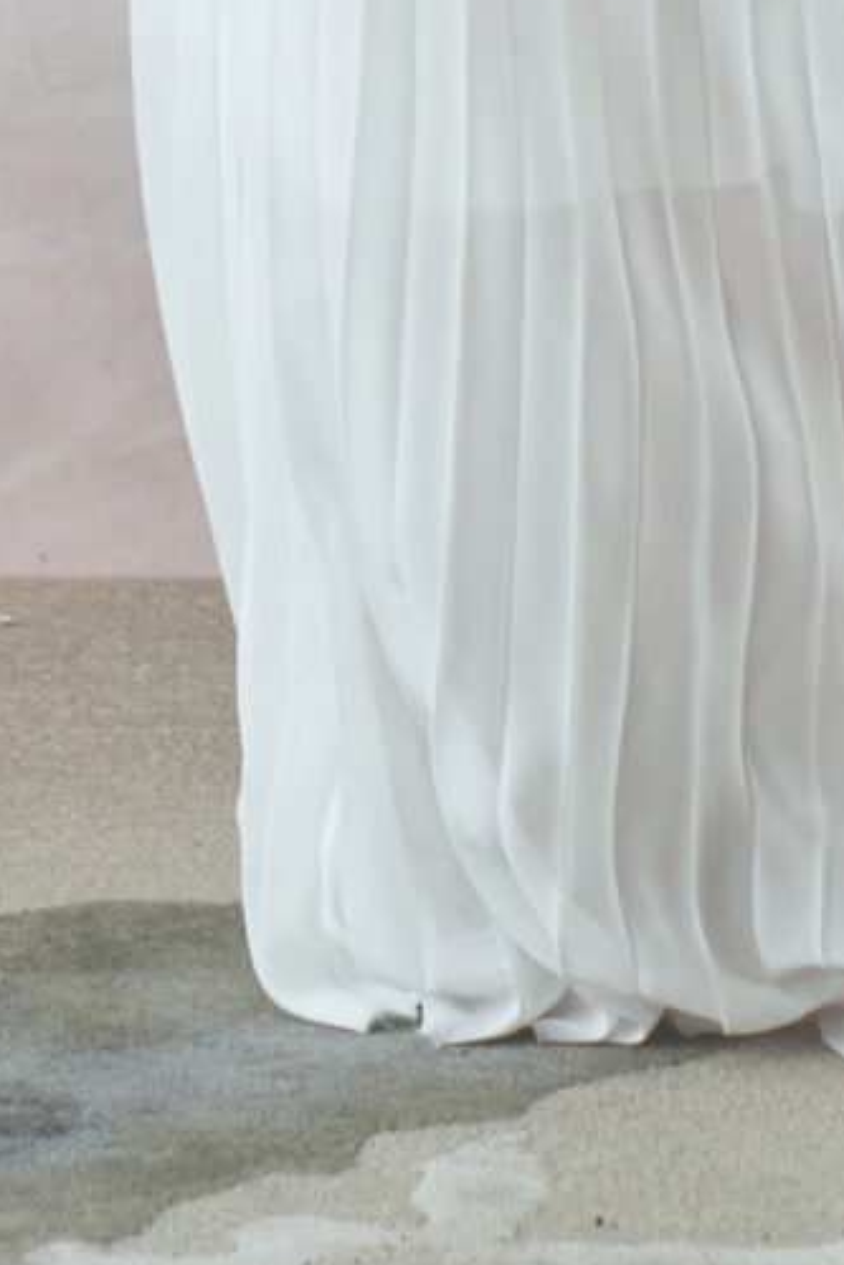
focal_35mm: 436
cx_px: 1626
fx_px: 15321
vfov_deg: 4.6
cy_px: -1587
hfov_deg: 3.1
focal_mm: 85
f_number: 4
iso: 800
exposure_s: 1/320
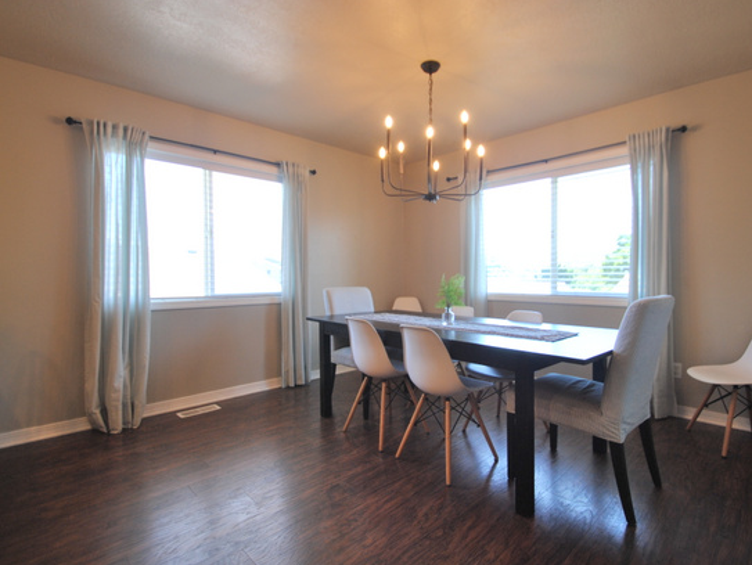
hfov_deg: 90.8
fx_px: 370
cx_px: 410
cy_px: 280
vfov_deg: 74.8
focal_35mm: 17
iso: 200
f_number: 4.5
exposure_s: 1/60
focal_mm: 10
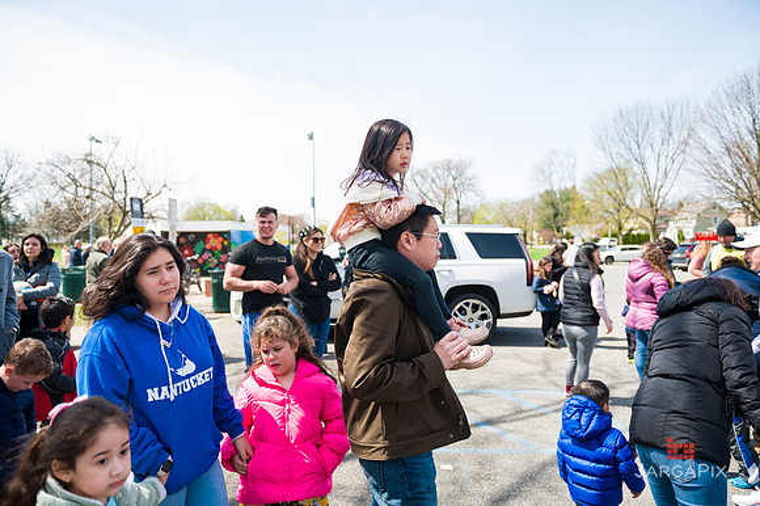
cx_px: 380
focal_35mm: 24
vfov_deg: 53.1
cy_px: 253
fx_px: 506
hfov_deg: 73.8
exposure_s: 1/1600
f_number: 4
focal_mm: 24
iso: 200
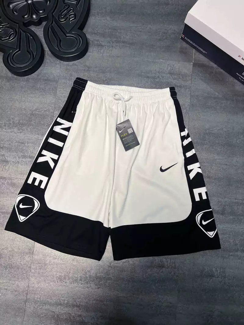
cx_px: 122
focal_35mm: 26
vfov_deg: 67.3
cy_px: 162
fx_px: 244
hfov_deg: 53.1
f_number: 1.5
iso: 125
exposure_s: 1/100
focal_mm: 5.7
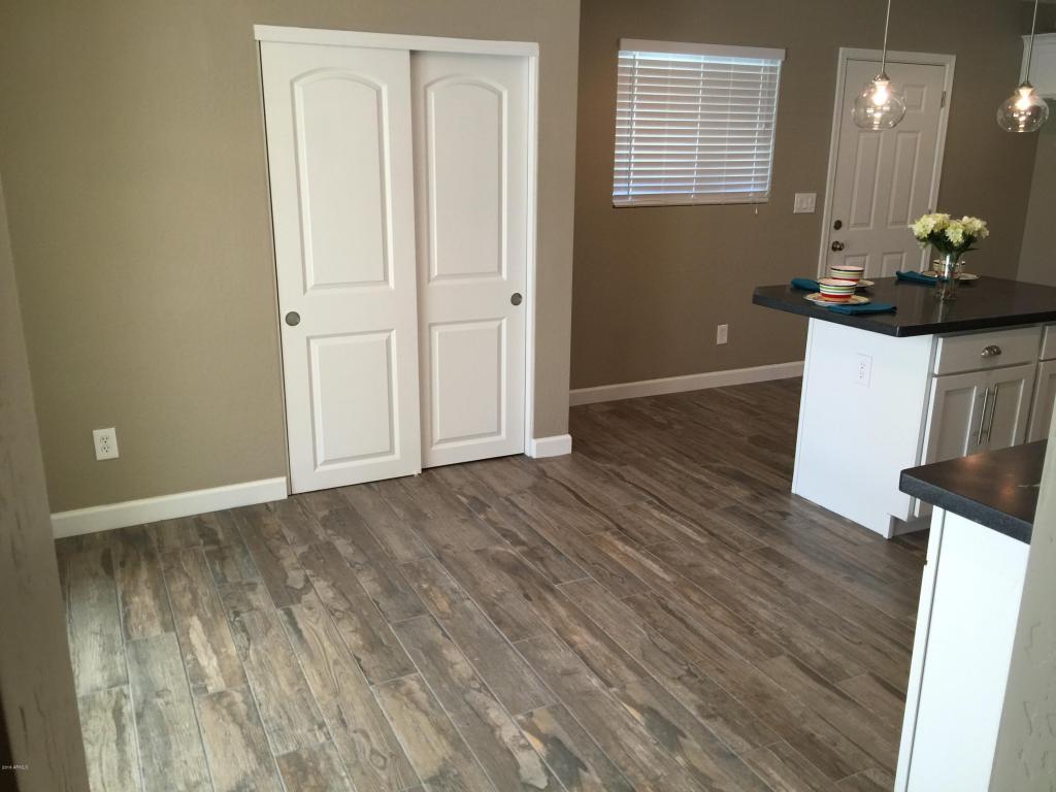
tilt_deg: -16.9
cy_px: 396
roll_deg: -1.8
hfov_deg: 61.7
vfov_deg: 48.2
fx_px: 885
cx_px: 528
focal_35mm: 29
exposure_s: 1/30
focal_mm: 4.15
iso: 40
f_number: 2.2
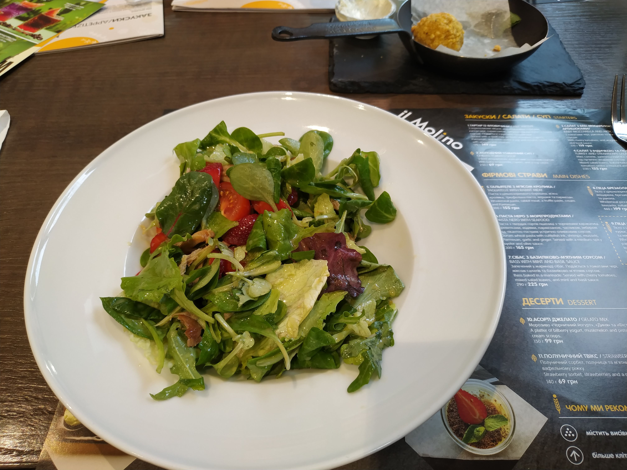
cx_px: 314
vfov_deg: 56.8
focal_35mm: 24
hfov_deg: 71.6
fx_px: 435
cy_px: 235
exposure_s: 1/50
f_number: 1.9
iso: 125
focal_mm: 3.94
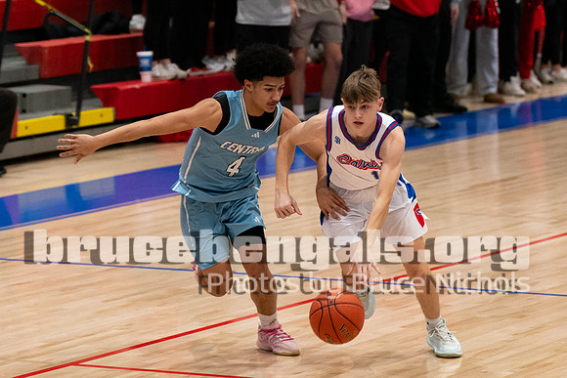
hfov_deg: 8.8
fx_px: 3702
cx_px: 384
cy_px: 151
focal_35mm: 235
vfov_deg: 5.8
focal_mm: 115
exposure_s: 1/1000
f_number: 2.8
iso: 3200
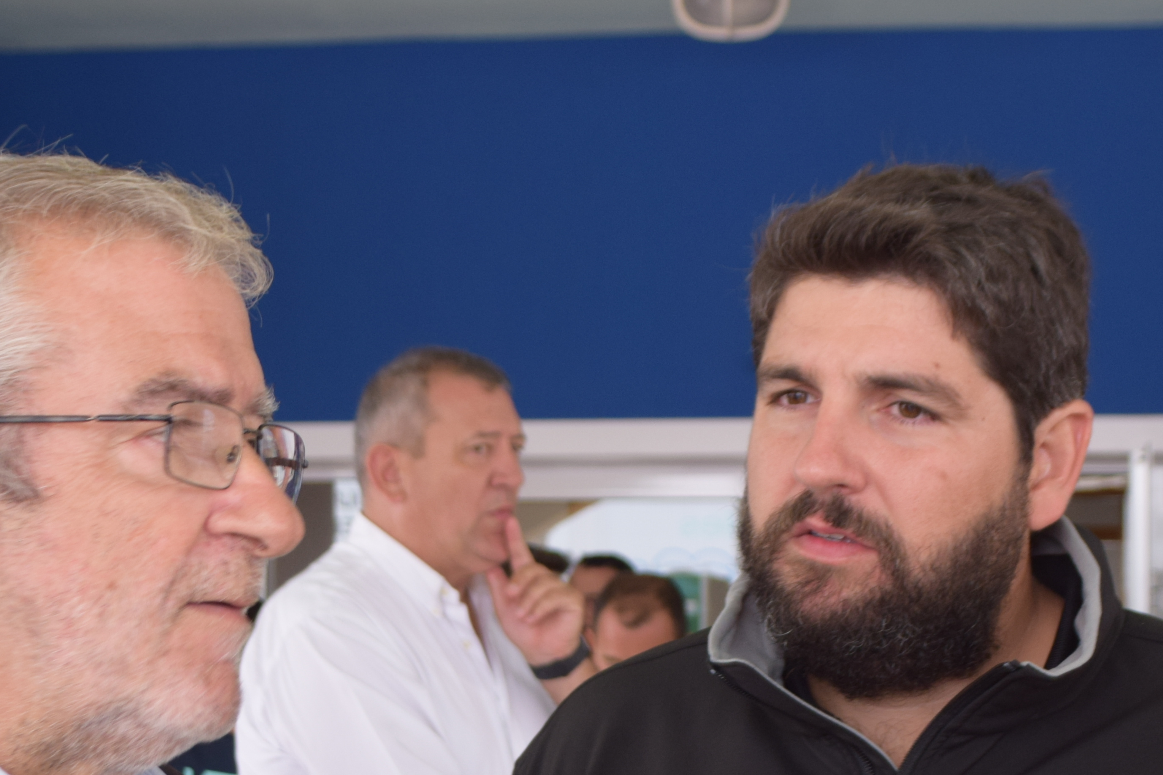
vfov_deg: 14.0
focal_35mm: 98
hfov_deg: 20.8
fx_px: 3166
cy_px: 458
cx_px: 673
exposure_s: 1/80
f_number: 4.5
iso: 400
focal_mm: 30
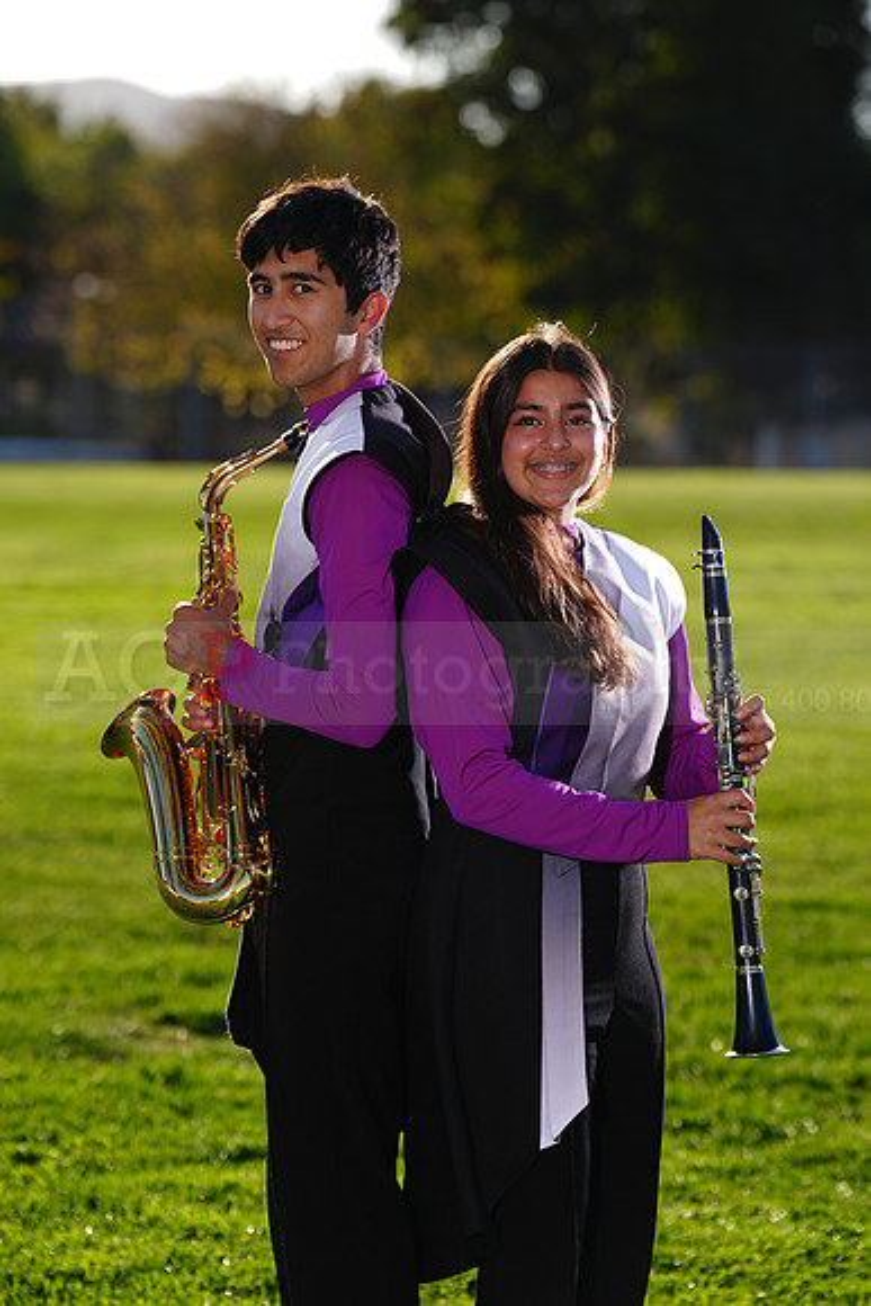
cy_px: 653
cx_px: 436
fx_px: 4678
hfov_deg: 10.6
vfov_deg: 15.9
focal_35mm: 129
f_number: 4
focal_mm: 129
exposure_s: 1/800
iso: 125
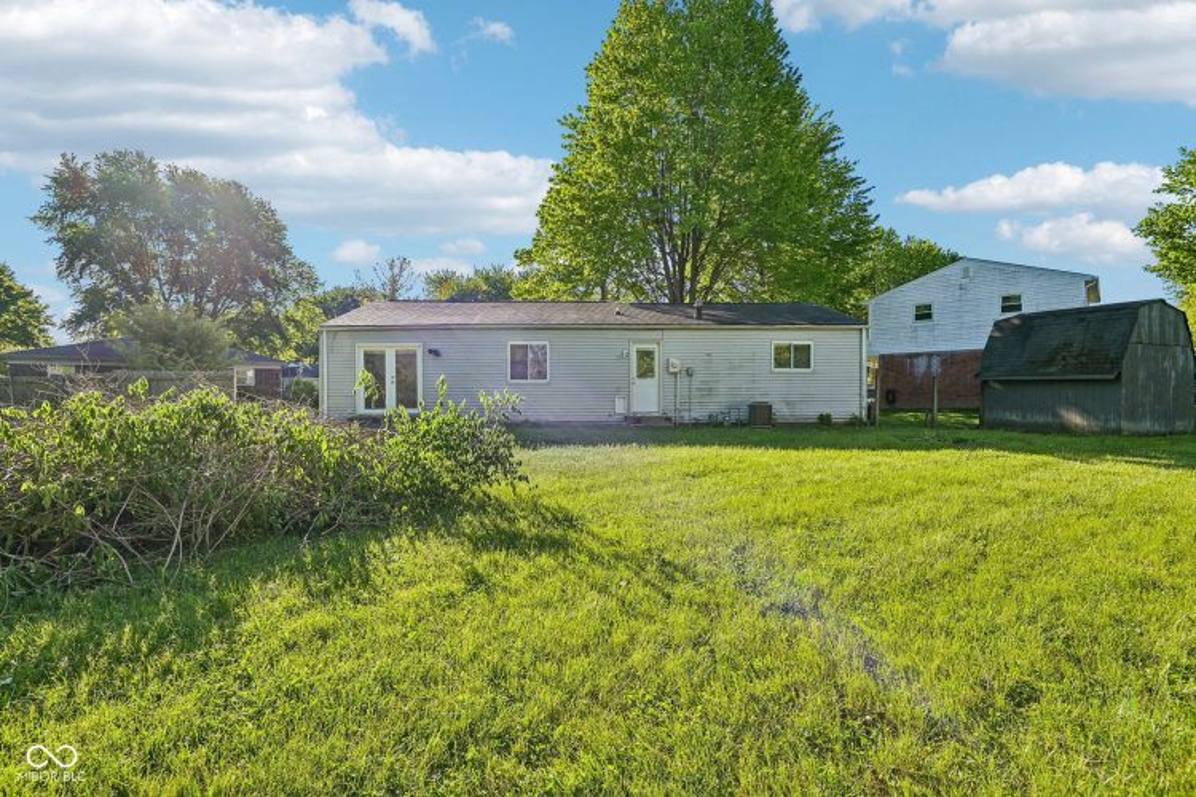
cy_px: 398
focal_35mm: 16
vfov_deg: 73.7
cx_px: 598
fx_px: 532
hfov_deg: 96.7
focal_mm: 16
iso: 100
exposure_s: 1/160
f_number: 8
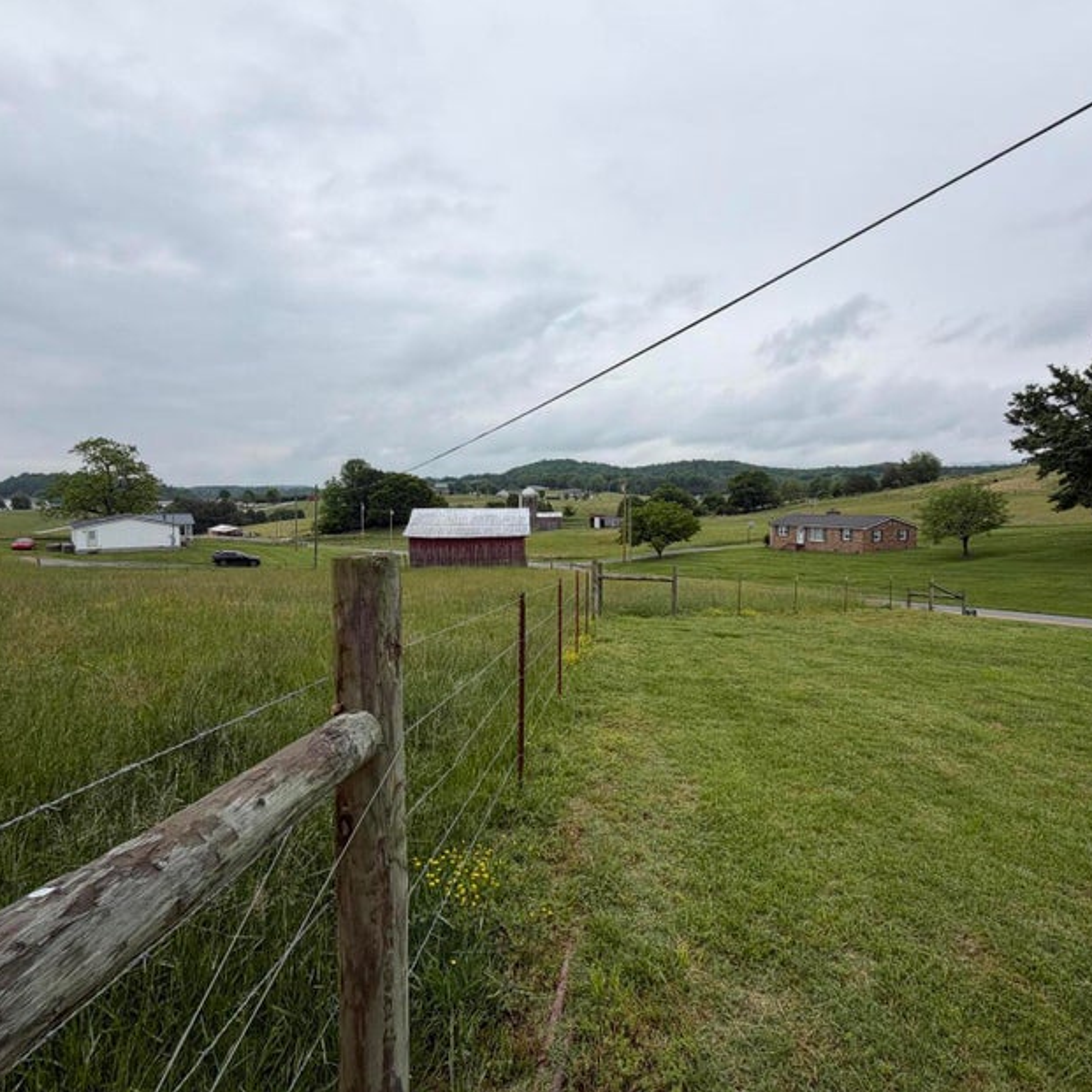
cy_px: 531
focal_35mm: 17
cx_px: 599
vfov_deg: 83.9
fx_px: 607
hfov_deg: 83.7
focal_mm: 2.22
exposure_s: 1/631
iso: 40
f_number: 2.2
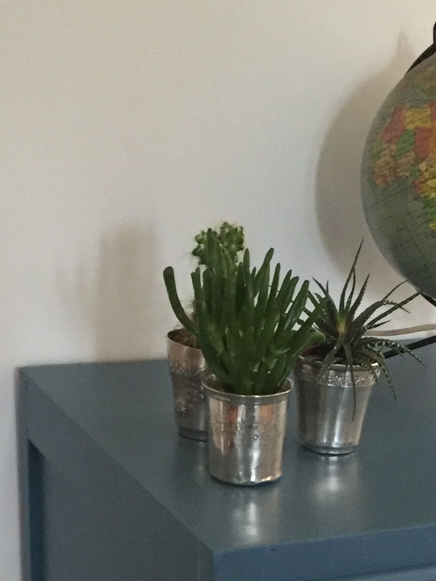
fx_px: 1377
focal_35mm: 82
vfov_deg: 21.9
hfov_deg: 18.0
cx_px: 272
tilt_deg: -31.3
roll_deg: -2.7
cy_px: 716
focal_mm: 4.15
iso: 250
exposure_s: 1/17
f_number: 2.2
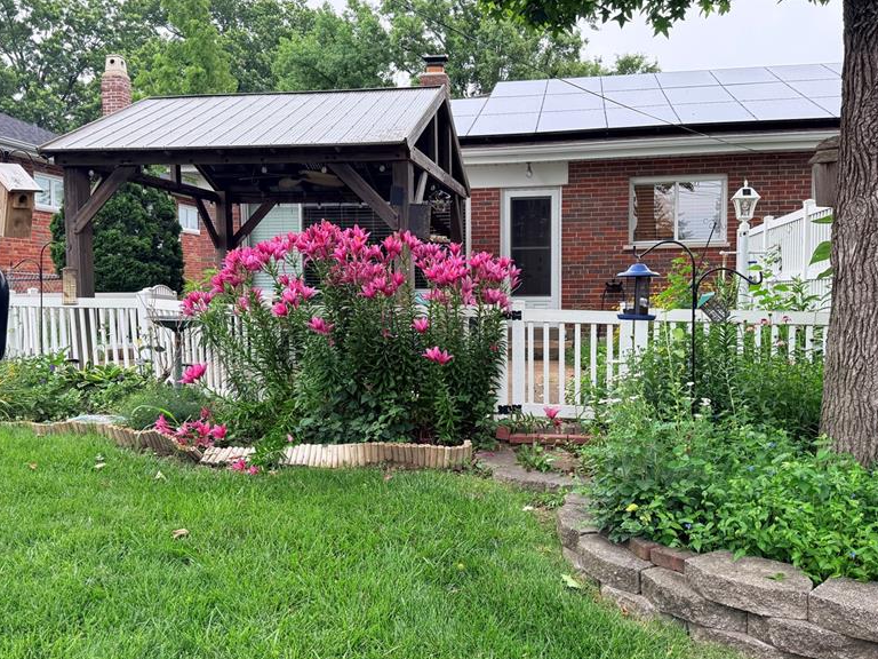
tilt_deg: -3.8
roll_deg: +0.5
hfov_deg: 56.8
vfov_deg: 44.1
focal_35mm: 32
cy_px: 347
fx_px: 812
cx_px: 453
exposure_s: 1/243
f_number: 1.78
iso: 125
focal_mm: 6.76
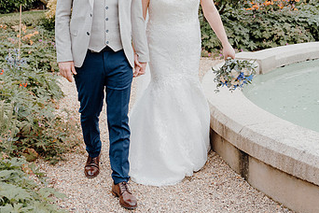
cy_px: 39
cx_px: 162
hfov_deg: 35.6
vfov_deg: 23.8
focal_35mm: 56
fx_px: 496
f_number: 3.5
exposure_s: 1/200
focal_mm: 33
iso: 125
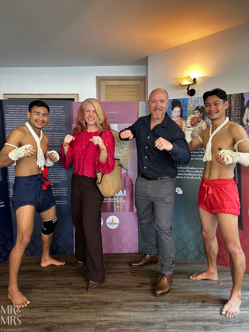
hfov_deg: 56.8
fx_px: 230
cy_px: 166
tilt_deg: -5.6
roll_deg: +0.4
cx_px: 124
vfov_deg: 71.6
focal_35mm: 24
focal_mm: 6.86
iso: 320
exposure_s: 1/50
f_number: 1.78
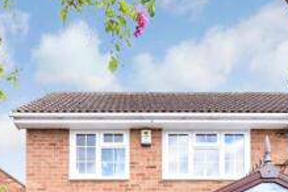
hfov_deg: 43.5
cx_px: 124
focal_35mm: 45
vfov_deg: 24.6
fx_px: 360
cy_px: 272
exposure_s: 1/200
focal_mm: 10
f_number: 11
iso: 400
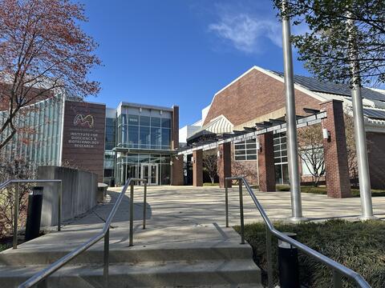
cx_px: 192
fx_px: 267
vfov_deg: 56.8
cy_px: 144
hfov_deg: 71.6
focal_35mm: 24
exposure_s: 1/3155
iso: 80
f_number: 1.78
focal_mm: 6.86
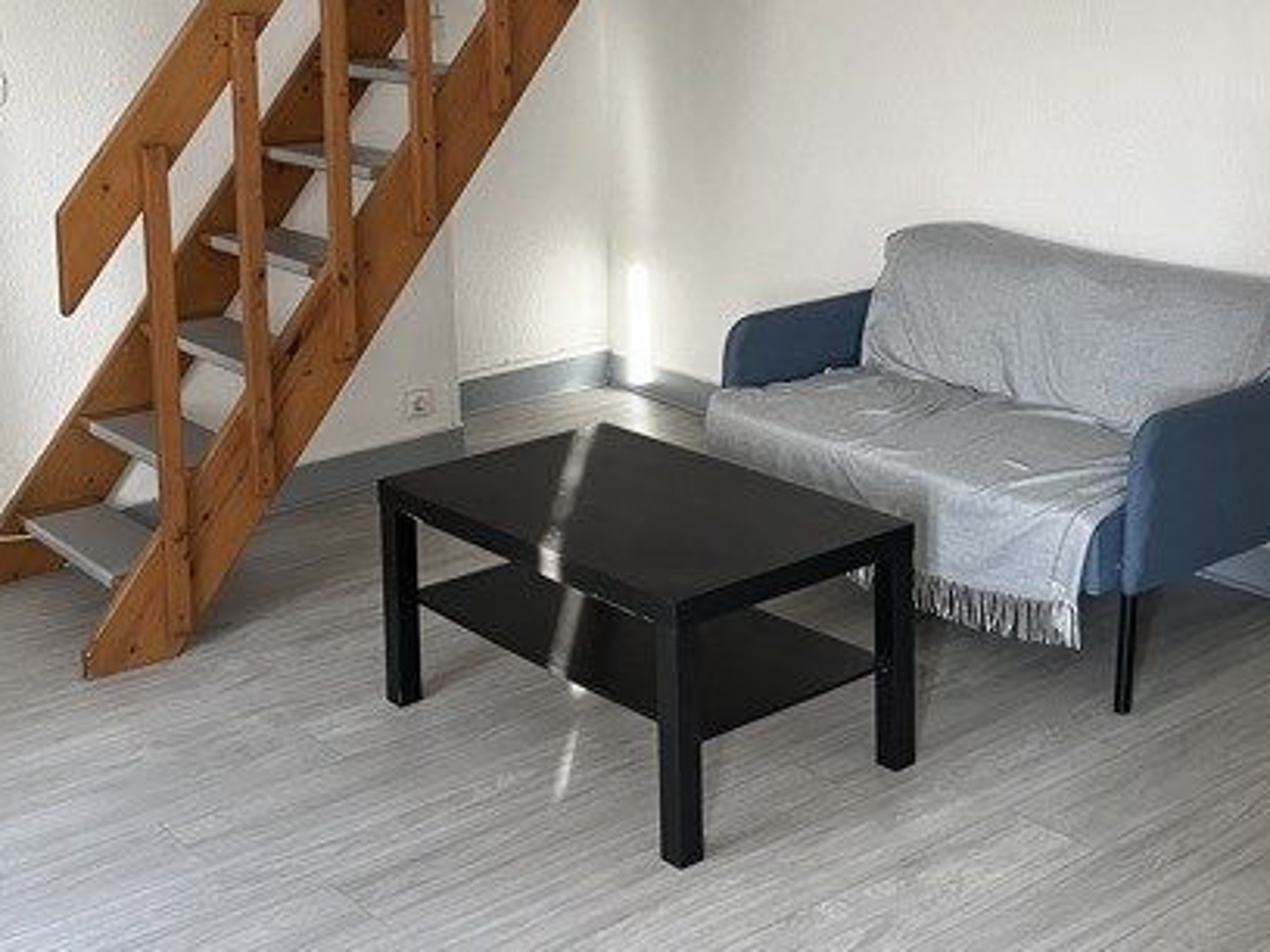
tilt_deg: -9.2
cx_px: 719
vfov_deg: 28.1
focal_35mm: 51
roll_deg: +0.8
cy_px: 212
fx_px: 1871
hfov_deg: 37.4
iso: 160
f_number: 1.6
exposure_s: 1/60
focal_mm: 5.1
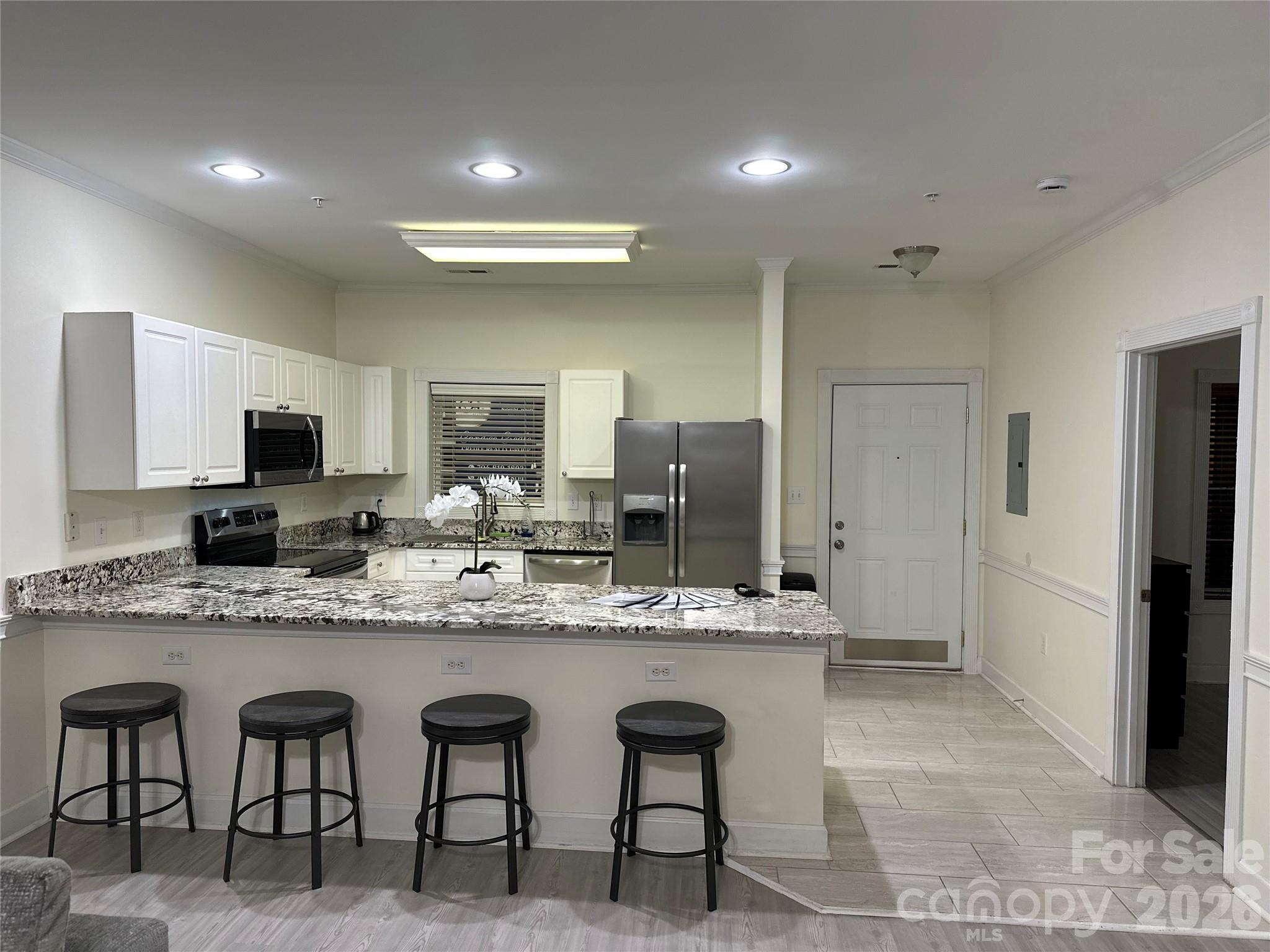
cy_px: 476
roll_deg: -0.3
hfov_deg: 71.6
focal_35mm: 24
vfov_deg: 56.8
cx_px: 635
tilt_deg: -2.4
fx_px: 881
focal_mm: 6.86
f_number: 1.78
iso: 200
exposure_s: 1/120
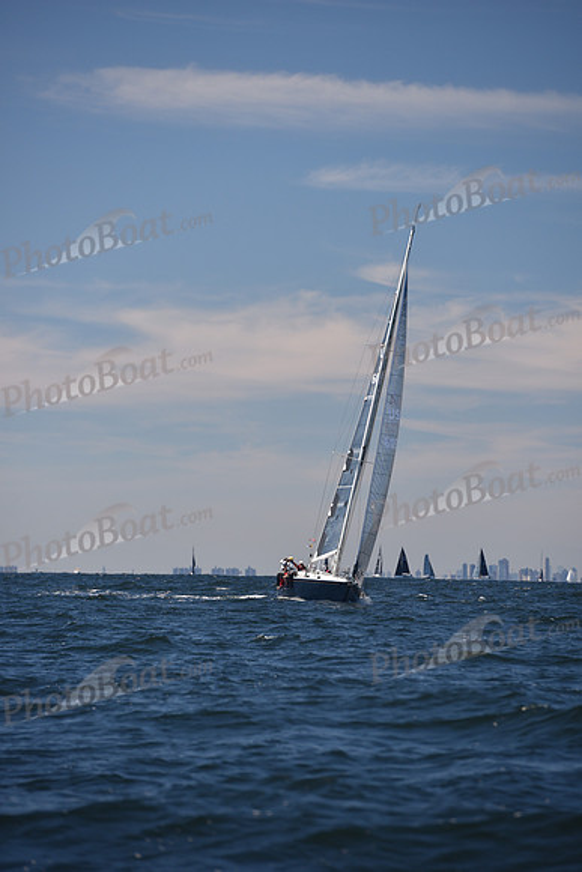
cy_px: 436
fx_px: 4847
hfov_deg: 6.9
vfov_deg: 10.3
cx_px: 291
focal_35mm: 200
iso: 200
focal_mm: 200
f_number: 5
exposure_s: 1/800
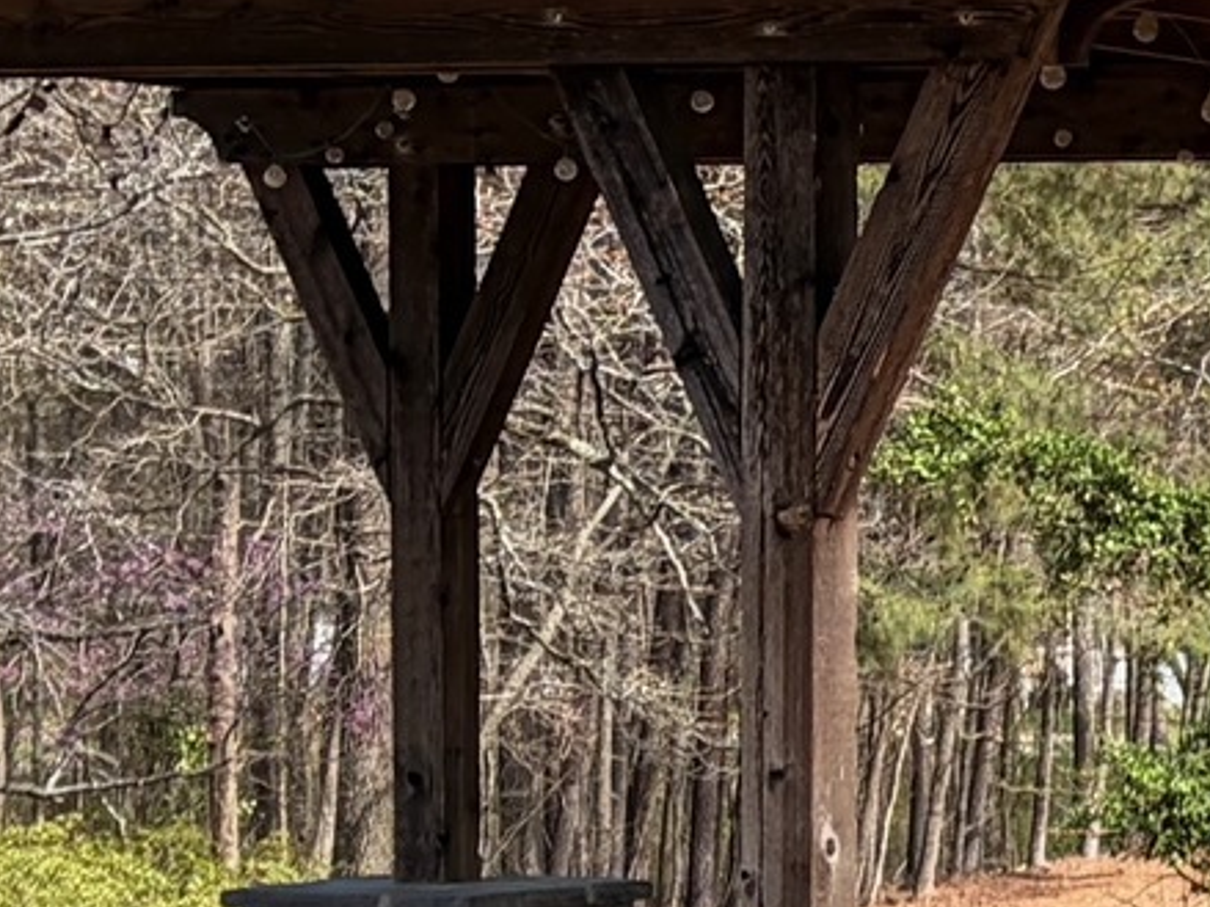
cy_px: 720
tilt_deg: -1.9
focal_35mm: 182
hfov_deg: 10.1
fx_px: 6360
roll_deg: -0.2
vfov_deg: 8.1
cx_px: 2348
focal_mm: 5.96
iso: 50
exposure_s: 1/987
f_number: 1.6
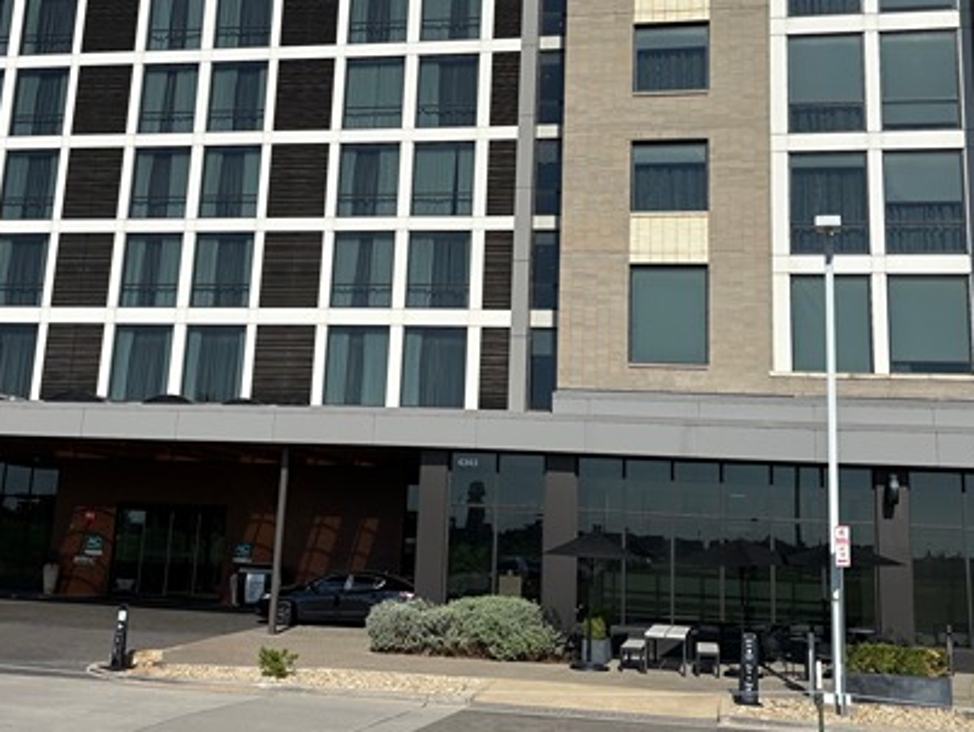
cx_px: 448
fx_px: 1295
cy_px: 221
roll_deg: -3.0
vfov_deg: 31.2
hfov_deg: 41.2
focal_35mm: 46
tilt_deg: +14.4
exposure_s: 1/6711
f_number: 1.6
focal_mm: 5.96
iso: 50
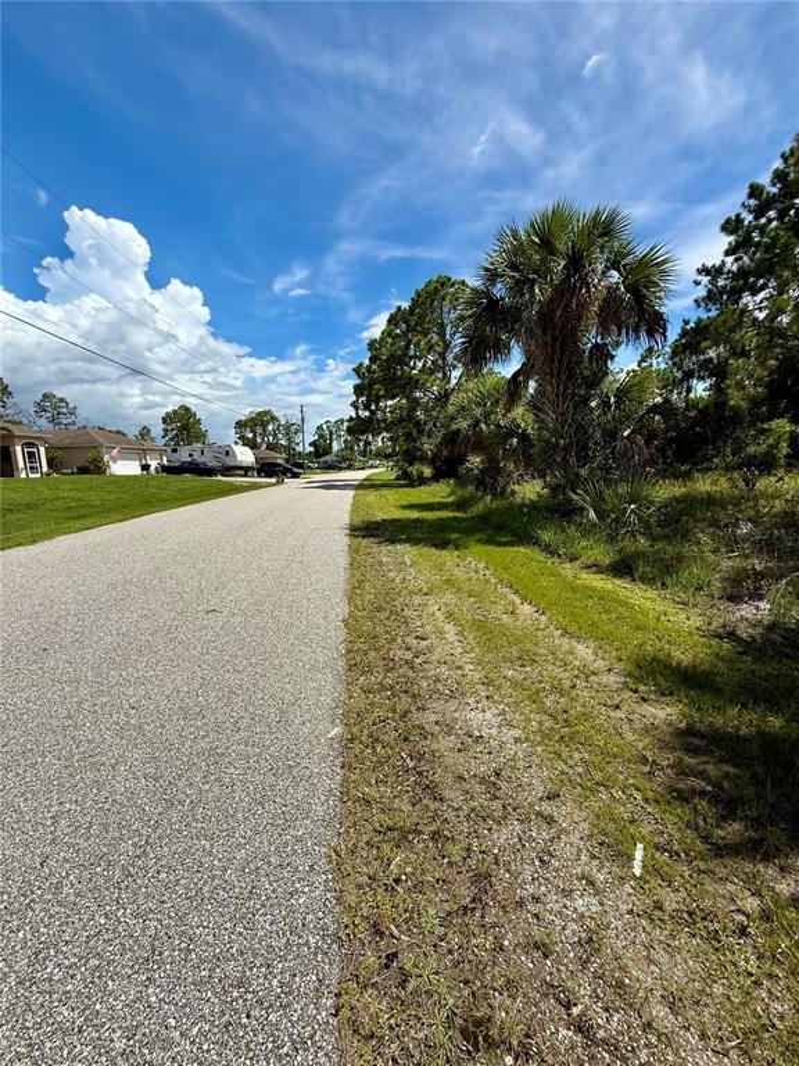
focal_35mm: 14
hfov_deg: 85.7
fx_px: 431
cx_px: 400
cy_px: 533
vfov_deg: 102.1
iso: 50
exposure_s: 1/2611
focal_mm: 2.22
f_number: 2.2
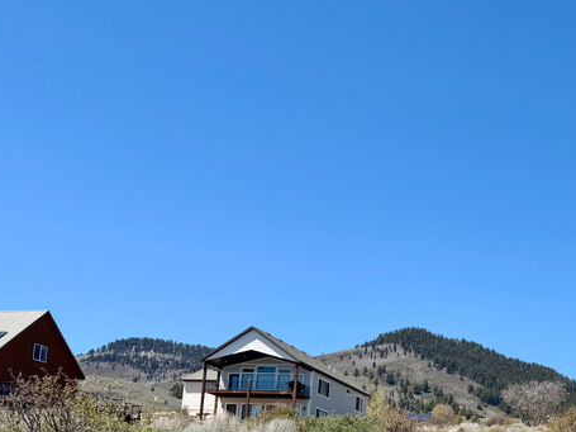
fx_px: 898
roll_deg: -1.4
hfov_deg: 31.6
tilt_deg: +7.6
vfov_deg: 25.3
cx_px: 630
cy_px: 464
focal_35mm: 54
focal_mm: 6.76
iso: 80
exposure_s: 1/3584
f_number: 1.78
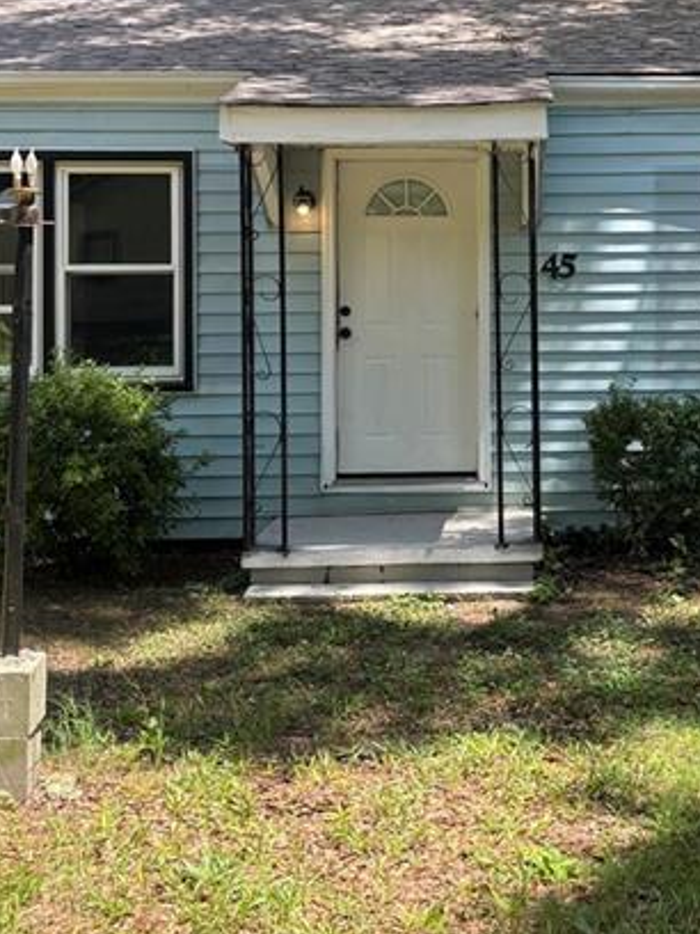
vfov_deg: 38.3
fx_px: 1321
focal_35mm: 49
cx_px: 494
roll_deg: +2.0
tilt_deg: +5.4
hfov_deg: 29.4
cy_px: 279
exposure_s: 1/688
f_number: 1.6
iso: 50
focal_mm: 5.96
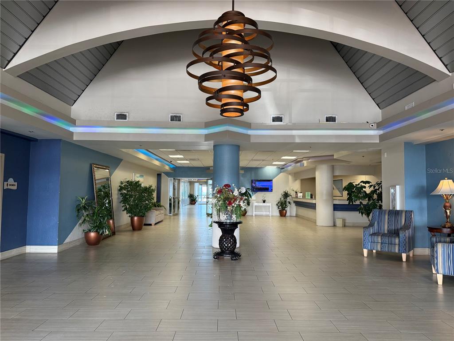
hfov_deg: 71.6
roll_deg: -1.6
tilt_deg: +4.8
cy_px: 170
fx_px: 315
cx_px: 227
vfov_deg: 56.8
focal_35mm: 24
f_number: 1.78
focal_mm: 6.76
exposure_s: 1/120
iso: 160
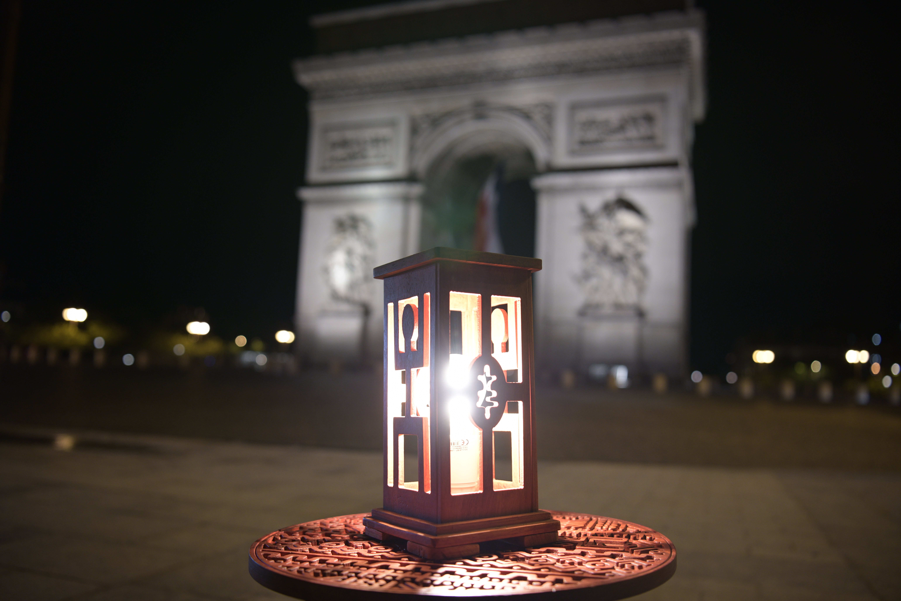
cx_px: 450
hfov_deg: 61.9
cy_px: 300
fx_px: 751
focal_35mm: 30
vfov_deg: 43.6
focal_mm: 30
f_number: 2.8
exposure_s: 1/45
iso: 800
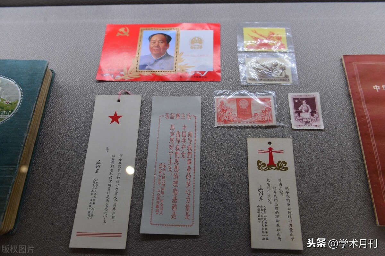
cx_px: 192
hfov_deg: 63.7
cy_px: 128
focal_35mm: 29
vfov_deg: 45.0
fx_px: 310
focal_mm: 29
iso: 180
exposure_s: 1/125
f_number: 6.3
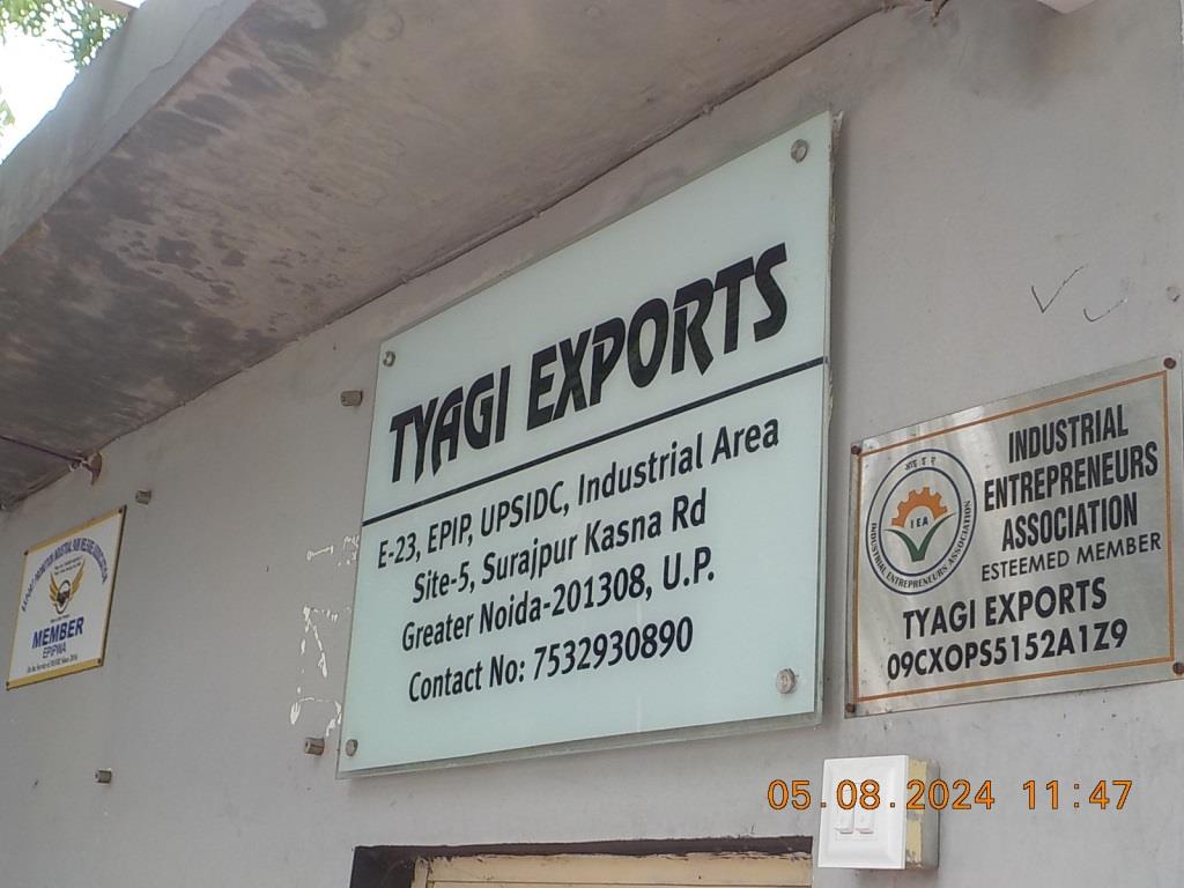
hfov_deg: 40.4
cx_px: 592
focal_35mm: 47
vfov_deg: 30.9
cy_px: 444
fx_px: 1608
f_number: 4.2
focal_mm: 6.4
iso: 125
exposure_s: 1/60
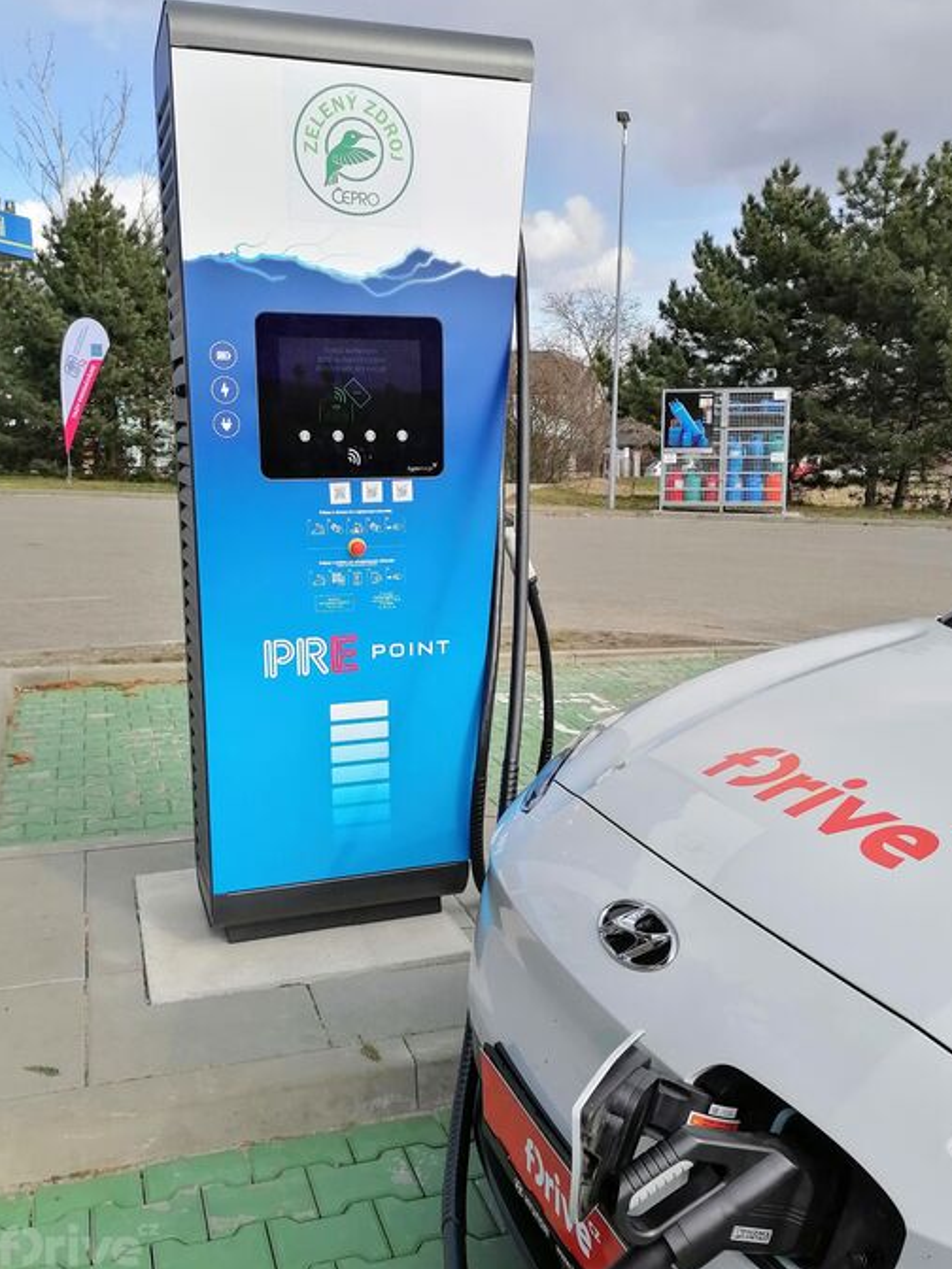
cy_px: 630
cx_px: 474
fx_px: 1210
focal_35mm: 33
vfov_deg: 55.4
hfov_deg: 42.9
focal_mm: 5.3
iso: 50
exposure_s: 1/1116
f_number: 1.8
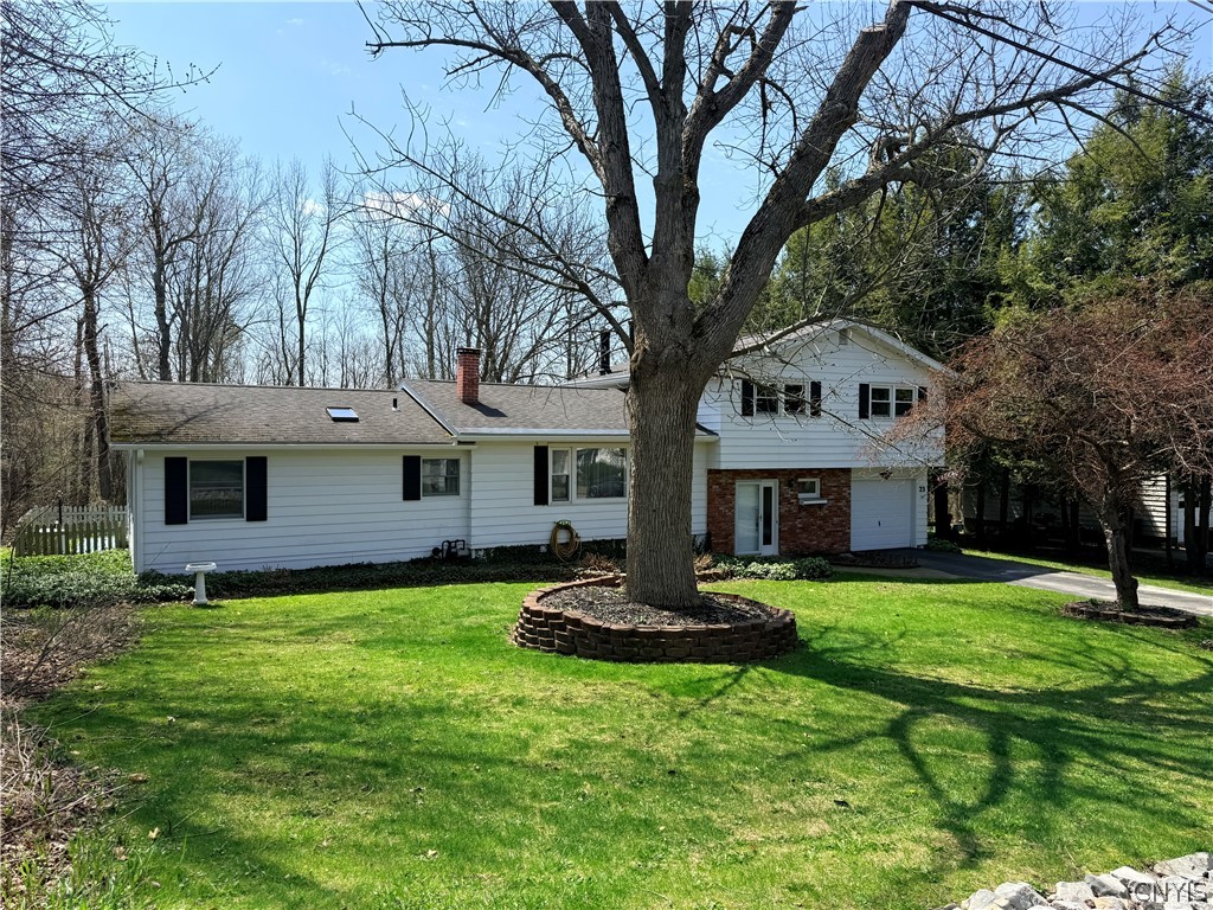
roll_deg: -0.7
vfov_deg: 56.8
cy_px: 455
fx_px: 841
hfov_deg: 71.6
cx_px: 606
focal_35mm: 24
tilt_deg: -0.6
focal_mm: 6.76
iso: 80
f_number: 1.78
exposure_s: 1/3425
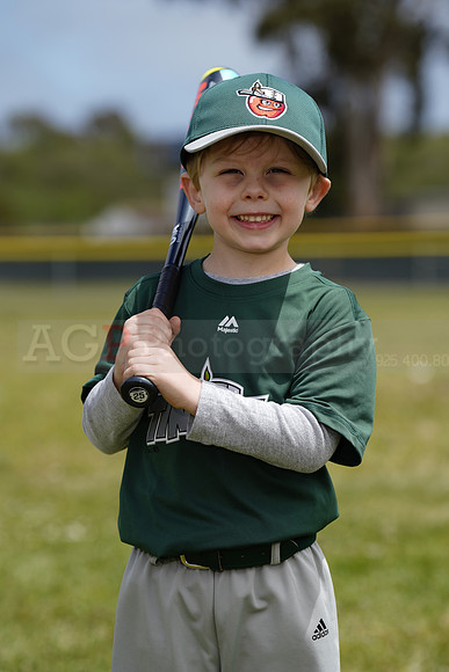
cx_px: 224
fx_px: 2917
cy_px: 336
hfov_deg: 8.8
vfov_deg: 13.2
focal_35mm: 156
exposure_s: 1/400
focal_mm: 156
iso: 50
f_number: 5
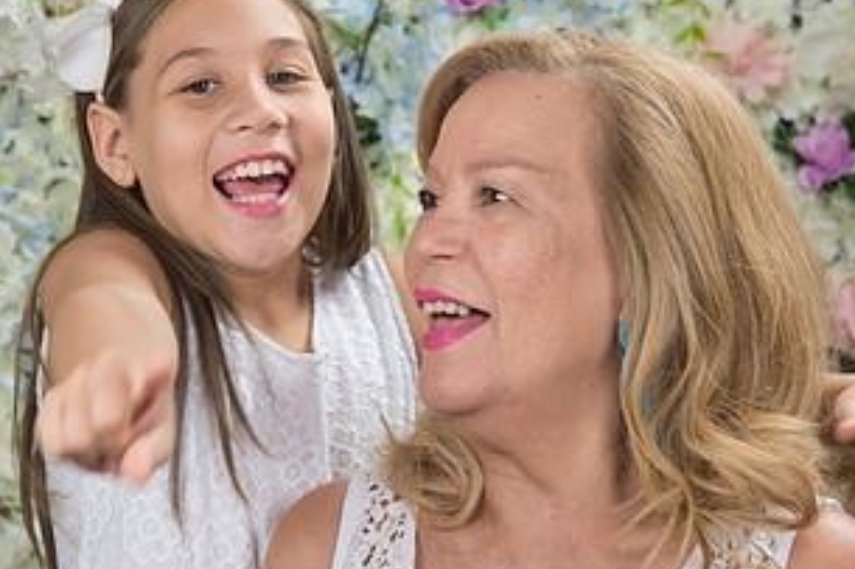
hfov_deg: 11.7
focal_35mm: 175
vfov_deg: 7.8
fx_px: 4154
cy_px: 234
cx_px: 353
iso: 1250
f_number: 5
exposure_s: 1/125
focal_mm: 92
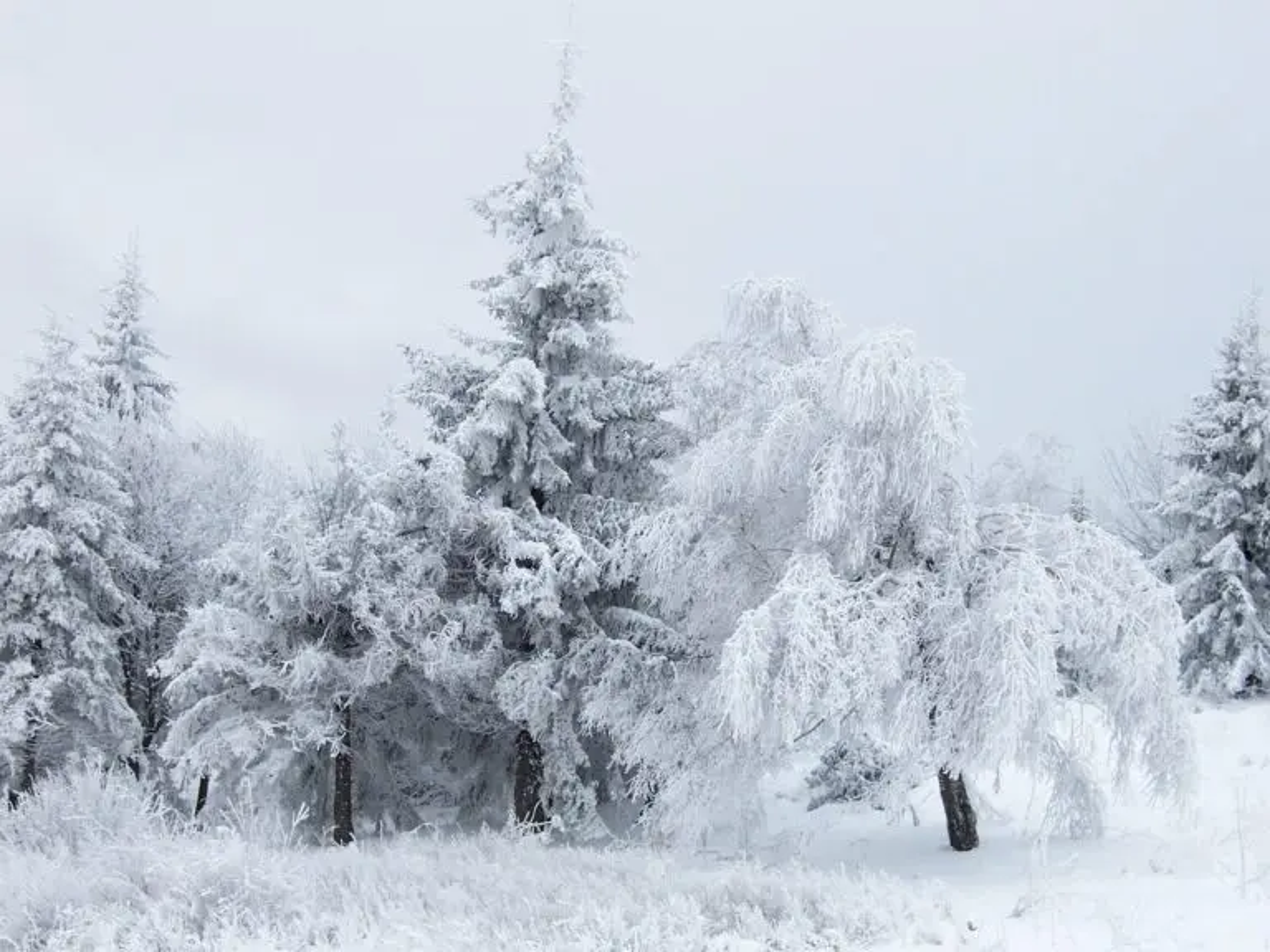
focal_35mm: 73
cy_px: 476
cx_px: 635
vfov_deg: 20.2
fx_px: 2678
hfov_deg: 26.7
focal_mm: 12.1
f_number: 4.8
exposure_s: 1/180
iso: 80
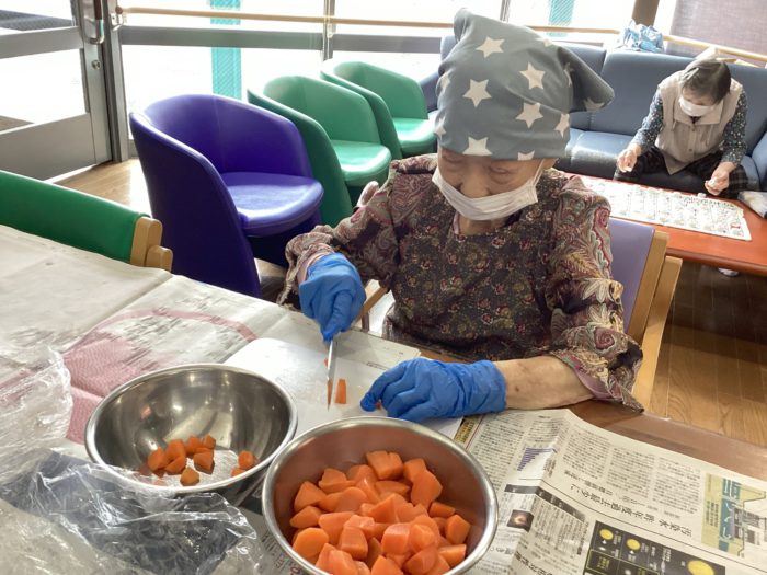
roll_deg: -5.8
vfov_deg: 45.4
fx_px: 687
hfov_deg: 58.4
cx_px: 384
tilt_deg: -25.9
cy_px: 288
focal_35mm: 31
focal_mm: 3.3
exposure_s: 1/60
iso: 125
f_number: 2.4
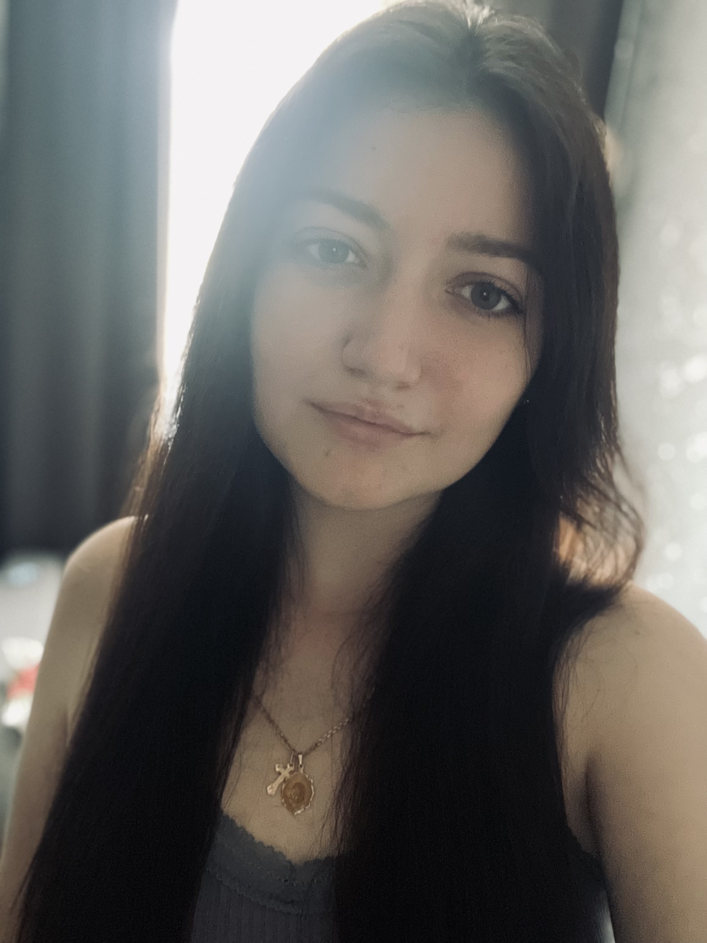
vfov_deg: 60.0
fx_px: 817
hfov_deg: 46.8
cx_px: 354
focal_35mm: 30
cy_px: 472
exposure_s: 1/20
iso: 800
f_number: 2.2
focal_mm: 2.71
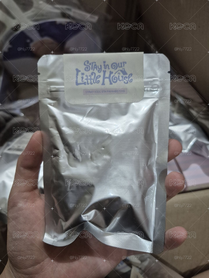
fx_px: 185
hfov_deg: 58.9
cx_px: 104
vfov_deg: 73.9
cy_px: 139
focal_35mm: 23
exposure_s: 1/120
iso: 800
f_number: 1.8
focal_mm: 5.4
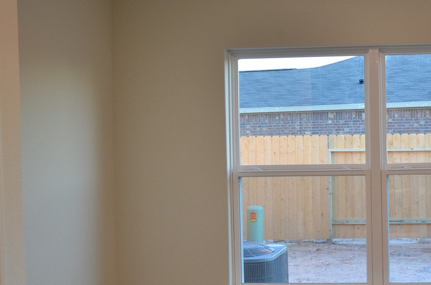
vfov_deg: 19.6
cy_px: 164
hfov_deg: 28.2
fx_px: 824
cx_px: 385
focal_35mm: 69
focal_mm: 22
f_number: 4
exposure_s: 1/60
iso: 450
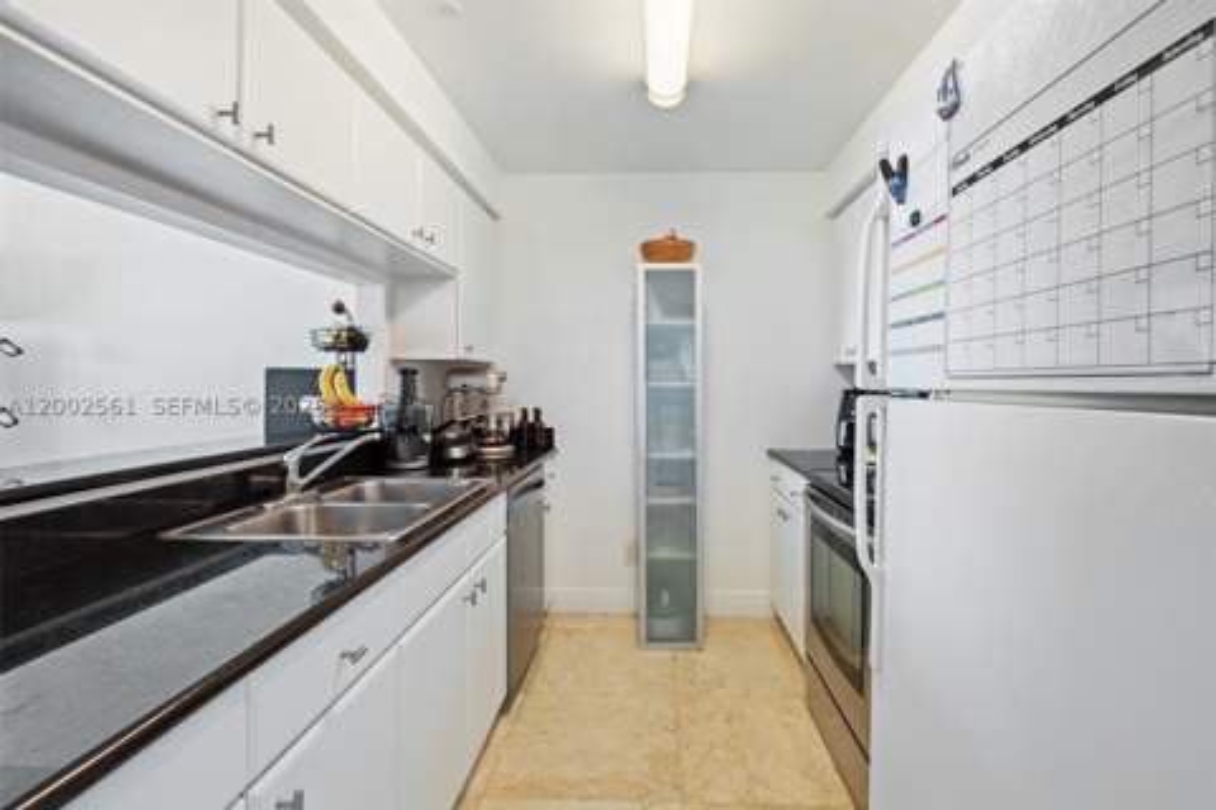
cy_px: 405
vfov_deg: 70.4
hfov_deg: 93.3
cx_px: 608
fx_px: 574
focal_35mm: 17
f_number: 8
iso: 900
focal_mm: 17
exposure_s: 1/15
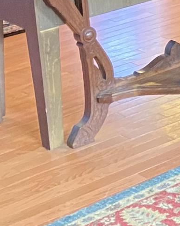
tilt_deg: -12.3
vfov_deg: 11.8
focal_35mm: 158
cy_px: -84
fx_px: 1053
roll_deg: +1.7
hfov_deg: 8.8
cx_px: 439
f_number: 1.8
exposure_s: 1/30
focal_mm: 4.25
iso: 640
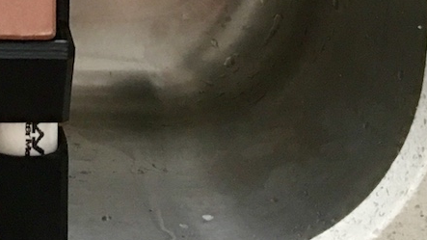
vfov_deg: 9.5
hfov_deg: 18.0
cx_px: -67
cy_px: -333
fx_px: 1291
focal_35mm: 114
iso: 125
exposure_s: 1/8
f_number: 2.2
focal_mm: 4.15
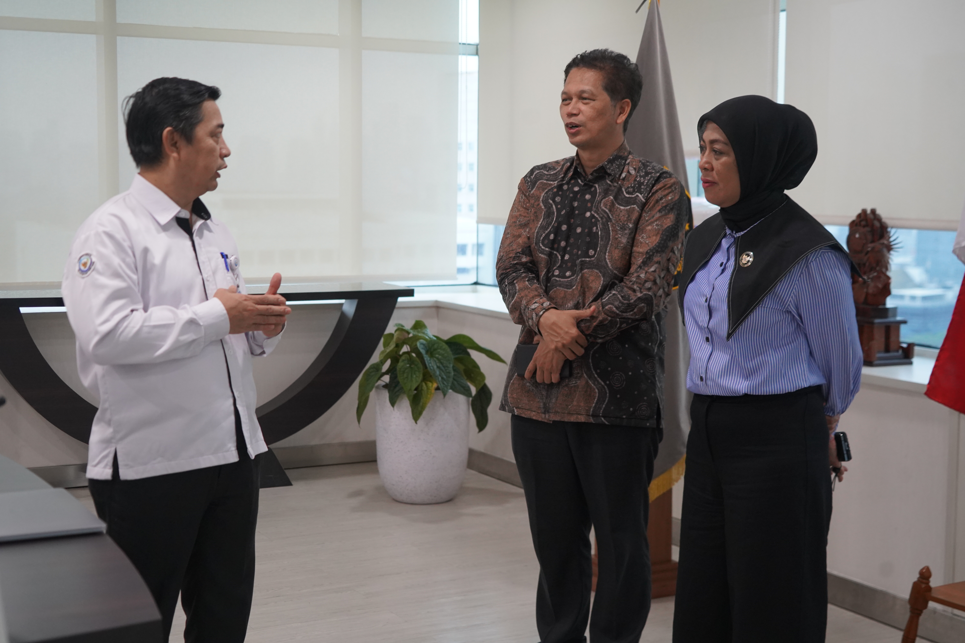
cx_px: 482
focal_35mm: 52
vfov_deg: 26.0
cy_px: 322
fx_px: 1394
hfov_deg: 38.2
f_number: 4.5
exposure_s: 1/160
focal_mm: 52
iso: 2500
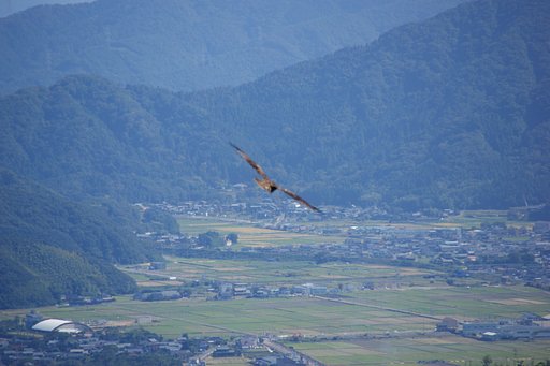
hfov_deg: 5.5
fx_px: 5727
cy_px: 183
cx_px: 275
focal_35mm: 375
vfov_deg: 3.7
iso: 100
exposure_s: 1/400
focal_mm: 250
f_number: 6.3
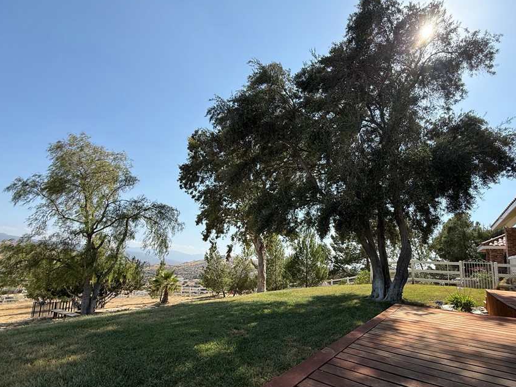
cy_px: 220
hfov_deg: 90.5
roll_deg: -3.1
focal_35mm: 17
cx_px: 292
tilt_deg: +9.3
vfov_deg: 74.3
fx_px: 253
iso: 50
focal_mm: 2.22
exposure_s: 1/1572
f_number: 2.2
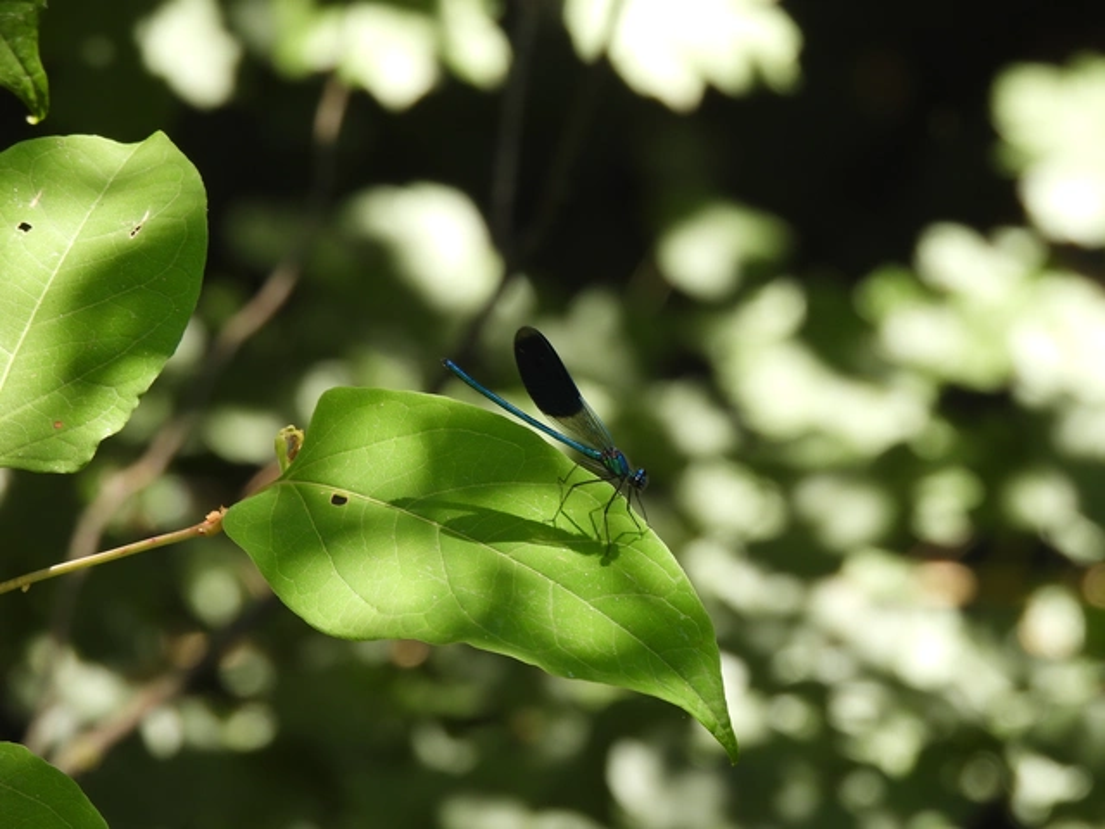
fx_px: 19153
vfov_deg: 2.5
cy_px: 414
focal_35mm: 600
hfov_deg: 3.3
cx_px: 552
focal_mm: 107
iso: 100
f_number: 5
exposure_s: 1/100
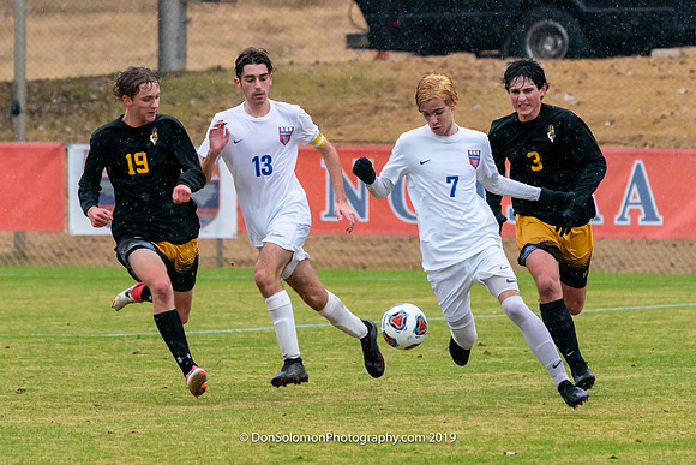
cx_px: 319
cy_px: 250
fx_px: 10085
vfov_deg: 2.6
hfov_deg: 4.0
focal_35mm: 522
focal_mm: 247
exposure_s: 1/1000
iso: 3200
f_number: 5.6
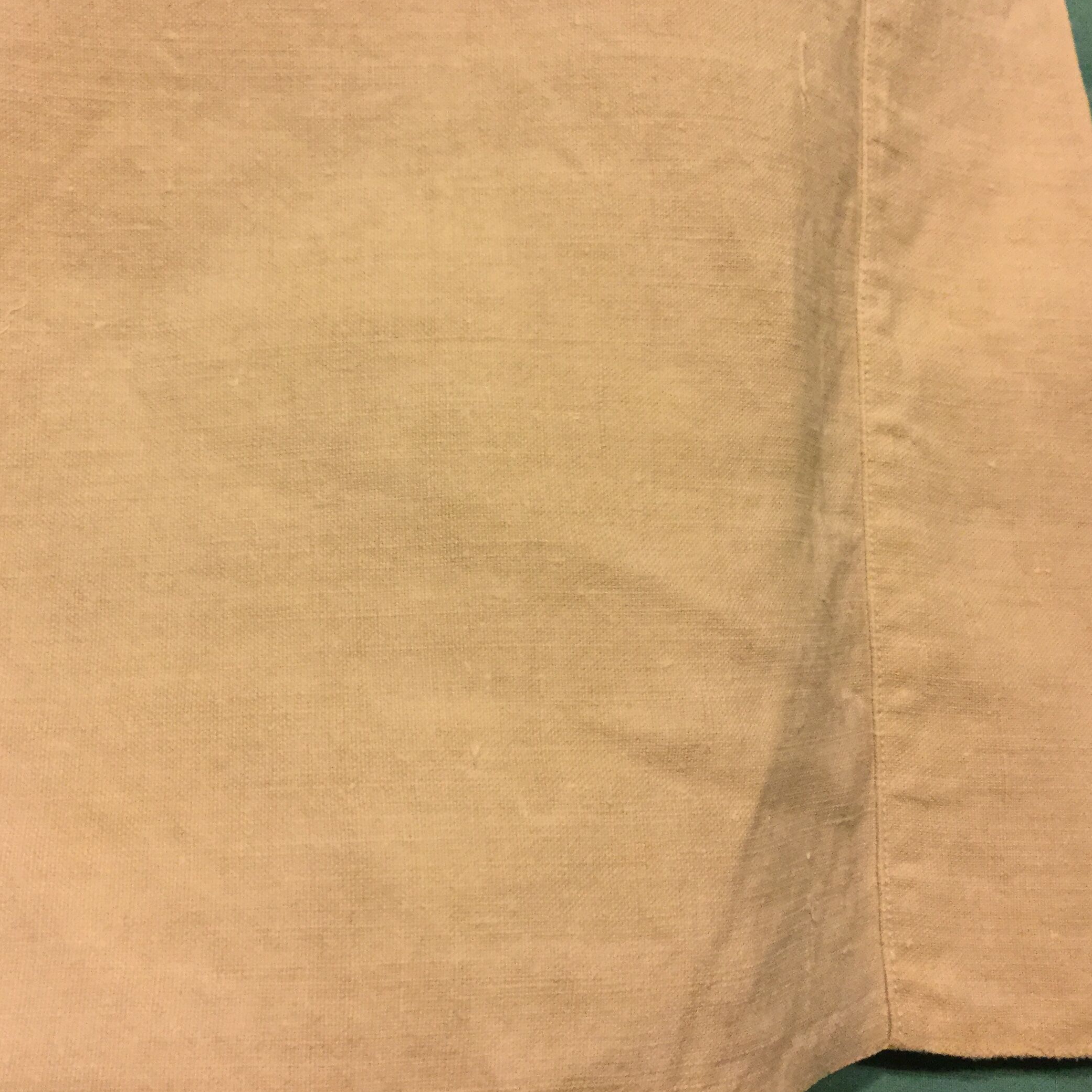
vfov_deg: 39.1
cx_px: 436
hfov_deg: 39.0
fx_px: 1535
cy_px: 463
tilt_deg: -73.6
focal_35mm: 43
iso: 125
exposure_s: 1/33
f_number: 2.4
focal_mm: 3.3
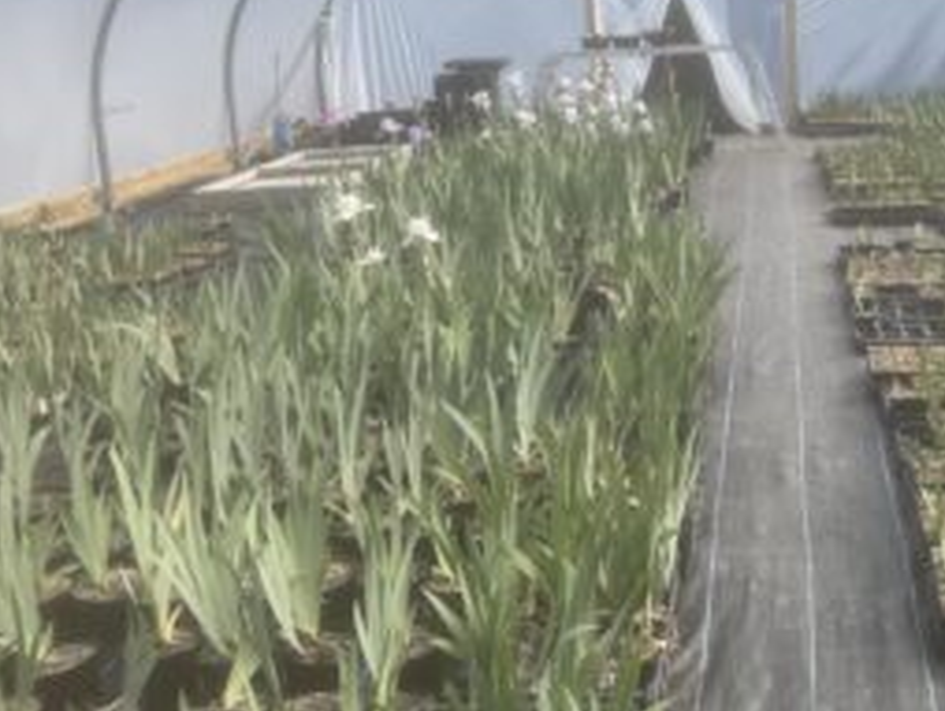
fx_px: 1230
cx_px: 722
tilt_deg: -16.7
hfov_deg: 40.7
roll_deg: +2.5
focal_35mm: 45
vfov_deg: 32.2
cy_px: 380
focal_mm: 4.2
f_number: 1.6
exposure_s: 1/2092
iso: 32
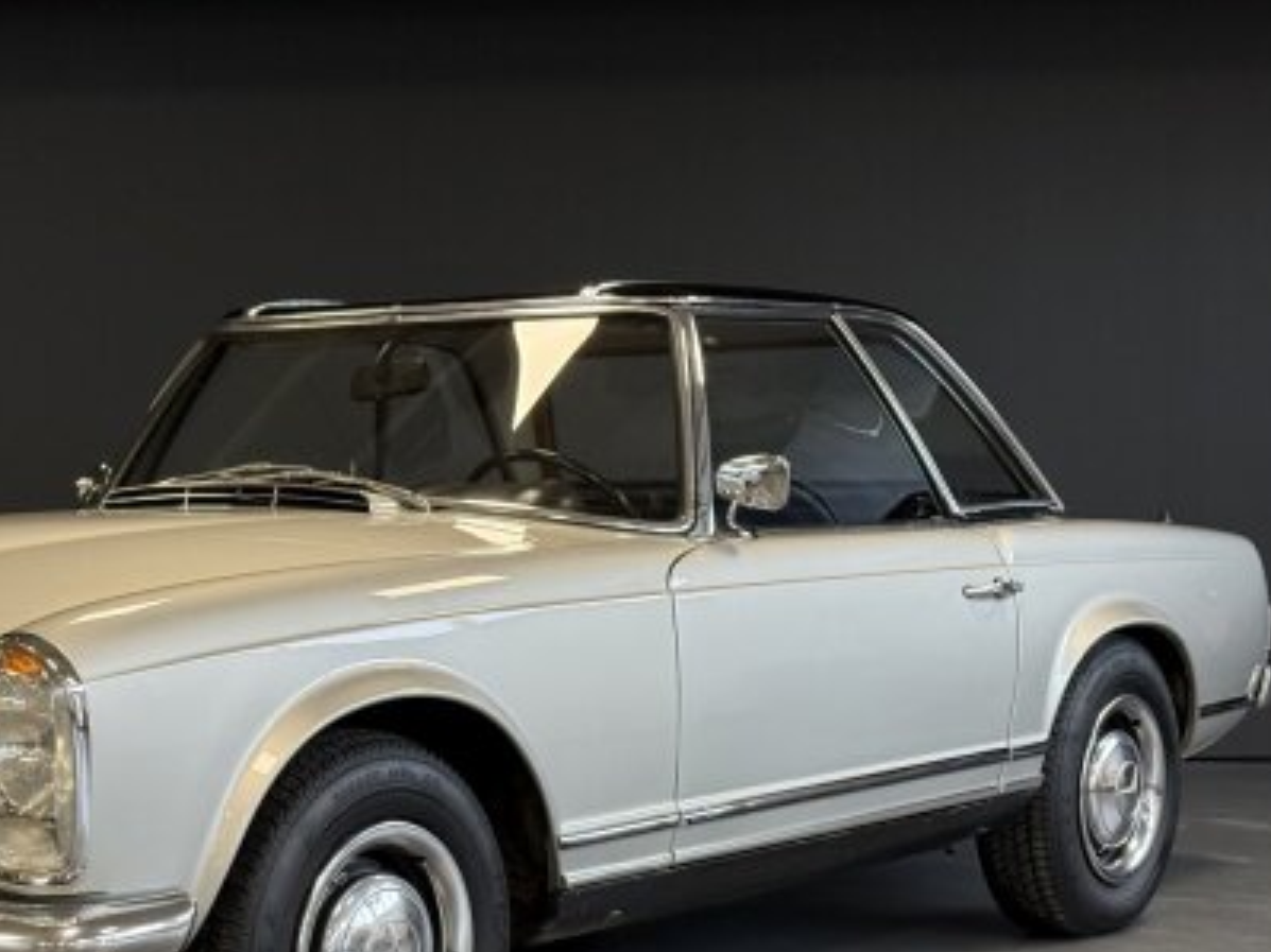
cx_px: 299
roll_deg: +0.6
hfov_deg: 25.0
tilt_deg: -5.0
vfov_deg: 19.0
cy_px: 723
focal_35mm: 77
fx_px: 2826
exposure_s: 1/70
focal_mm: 6.76
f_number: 1.78
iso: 160
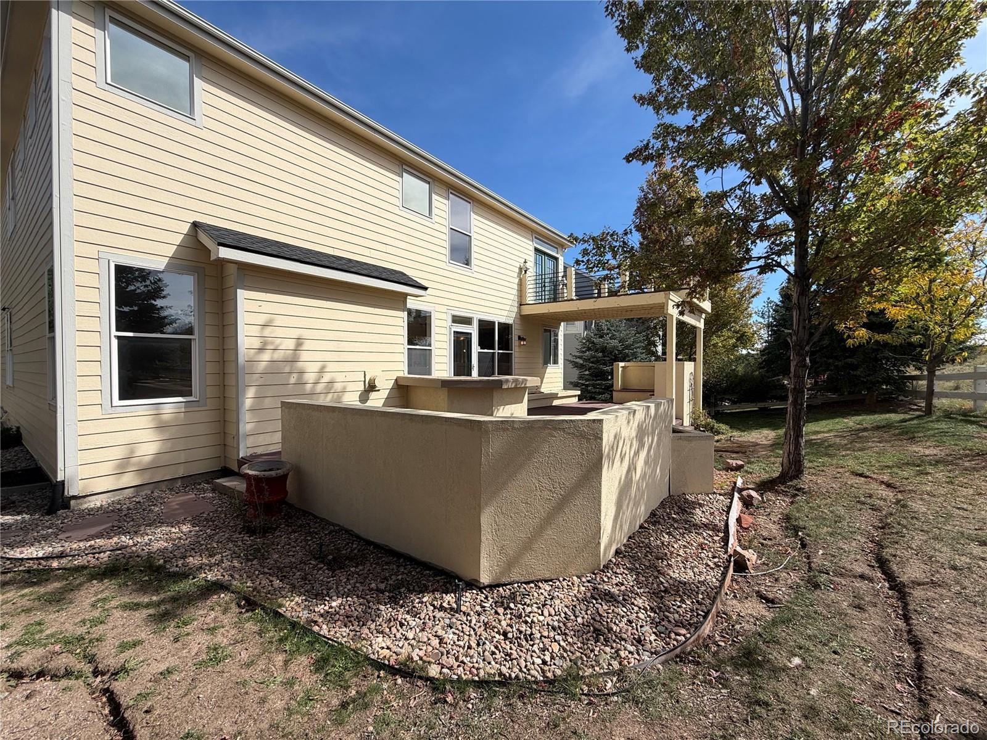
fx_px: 399
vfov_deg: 85.7
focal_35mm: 14
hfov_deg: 102.1
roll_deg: +0.4
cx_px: 494
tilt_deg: -0.7
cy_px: 370
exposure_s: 1/789
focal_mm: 2.22
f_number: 2.2
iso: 20
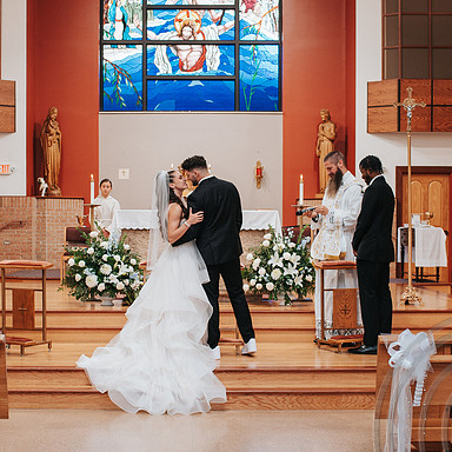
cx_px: 195
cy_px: 262
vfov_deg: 23.6
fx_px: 1078
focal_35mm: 73
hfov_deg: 23.7
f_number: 2.8
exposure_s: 1/125
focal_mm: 35
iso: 560
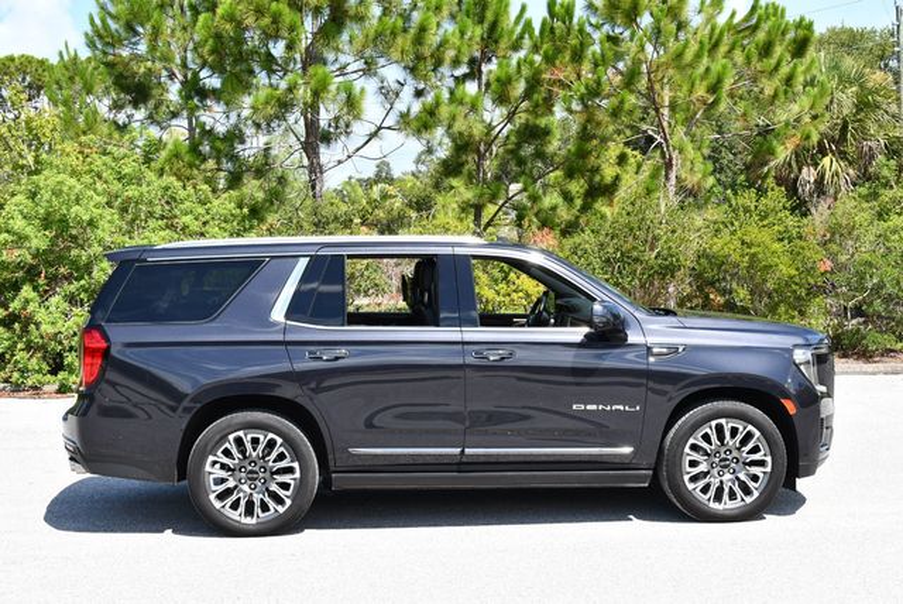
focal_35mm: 52
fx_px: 1305
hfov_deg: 38.2
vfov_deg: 26.0
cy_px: 302
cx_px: 452
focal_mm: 26
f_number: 7.1
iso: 200
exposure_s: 1/250
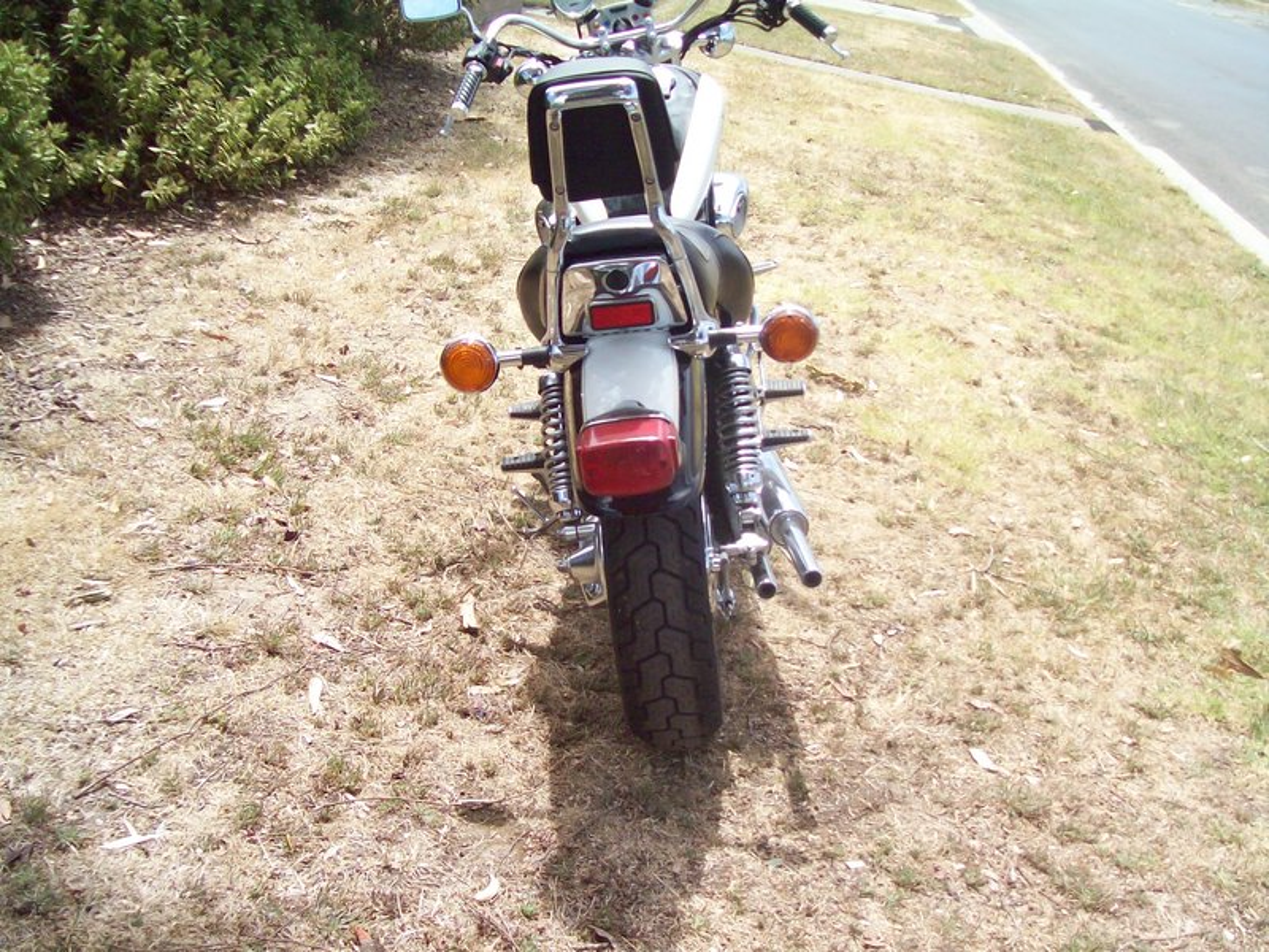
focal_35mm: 36
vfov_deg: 39.7
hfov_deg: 51.4
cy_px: 476
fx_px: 1320
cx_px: 634
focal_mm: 6
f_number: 2.7
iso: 80
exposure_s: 1/670
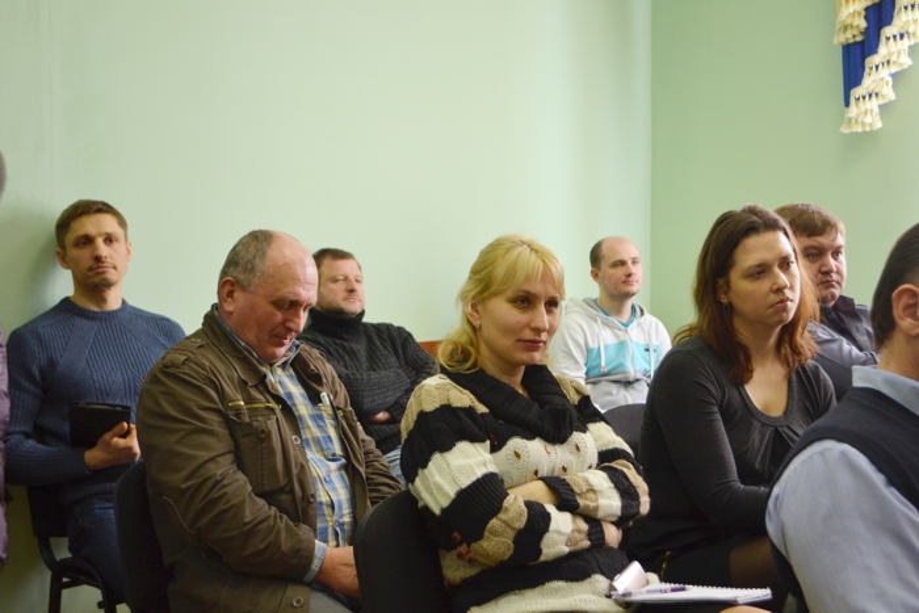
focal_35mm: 48
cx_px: 460
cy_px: 306
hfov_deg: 41.1
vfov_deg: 28.1
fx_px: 1226
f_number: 4.8
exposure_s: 1/80
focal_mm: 32
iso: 400
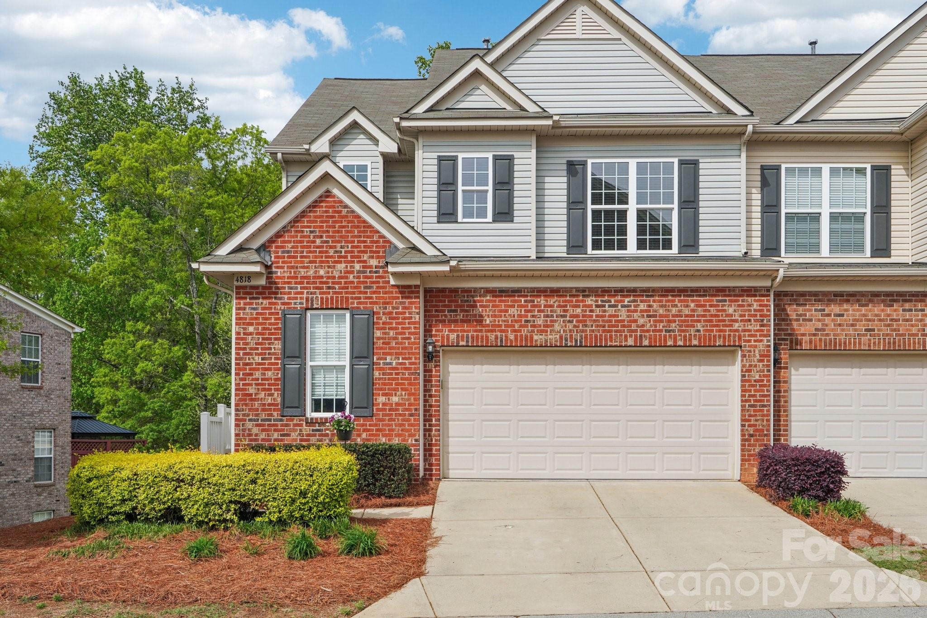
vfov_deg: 43.6
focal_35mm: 30
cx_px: 464
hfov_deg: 61.9
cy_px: 309
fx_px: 772
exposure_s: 1/125
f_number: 8
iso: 100
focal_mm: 20
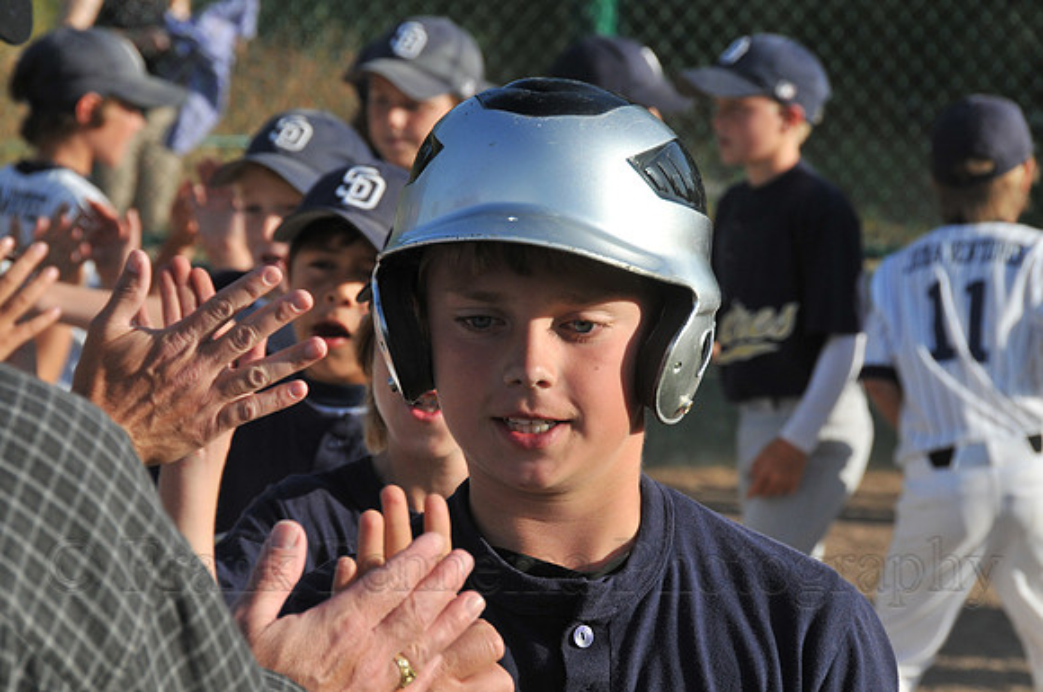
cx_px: 522
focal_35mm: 202
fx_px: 5859
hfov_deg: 10.2
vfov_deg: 6.8
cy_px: 346
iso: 400
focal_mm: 135
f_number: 11
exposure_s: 1/500
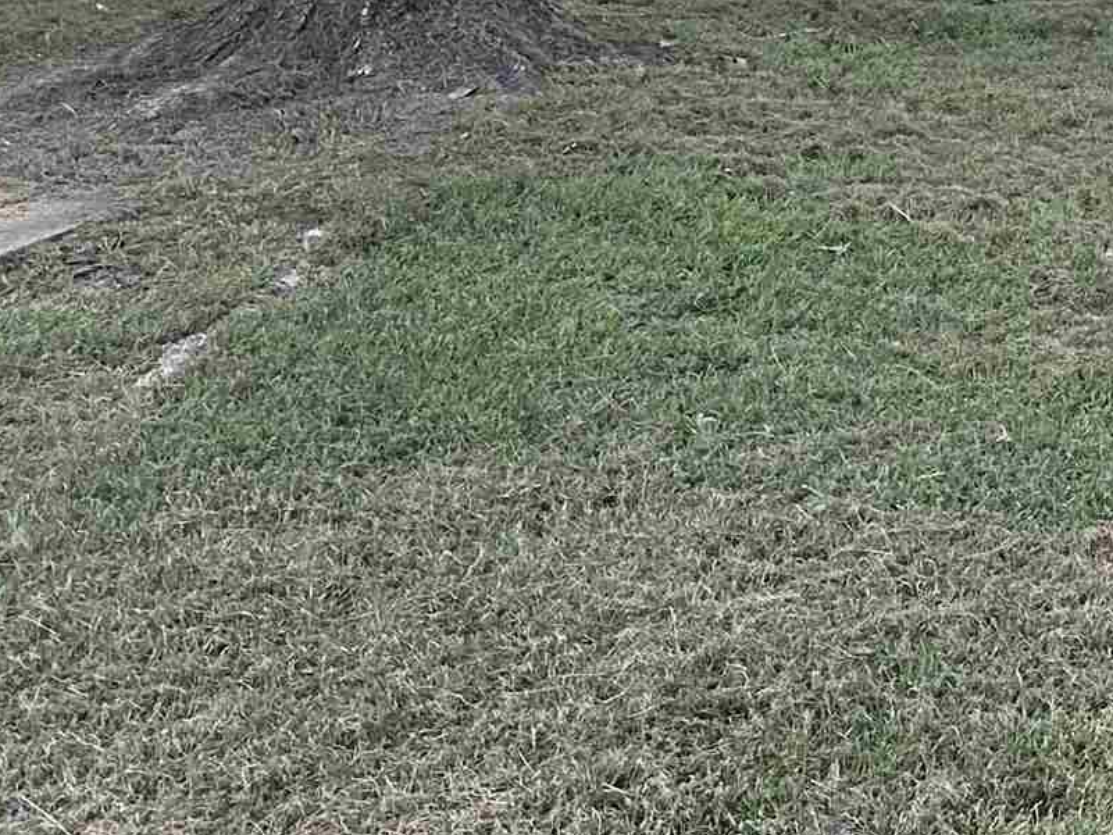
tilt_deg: +0.5
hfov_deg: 19.0
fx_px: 2958
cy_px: -424
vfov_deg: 14.9
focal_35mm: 92
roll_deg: -0.9
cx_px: 1608
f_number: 1.78
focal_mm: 6.86
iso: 80
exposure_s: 1/393
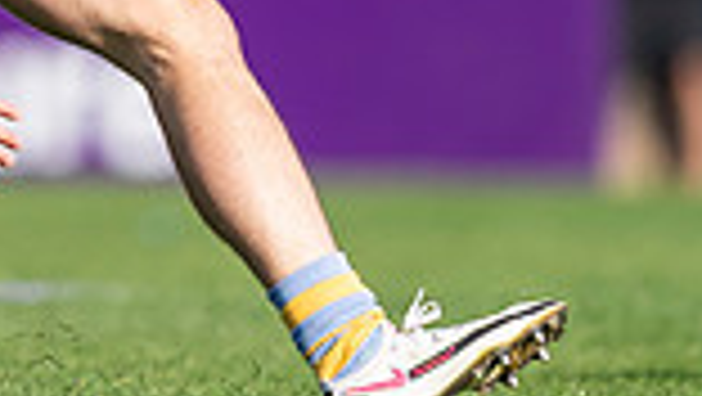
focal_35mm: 2207
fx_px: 41110
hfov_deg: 1.0
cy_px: -496
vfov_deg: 0.6
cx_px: -514
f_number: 2.8
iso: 100
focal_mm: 400
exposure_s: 1/1250
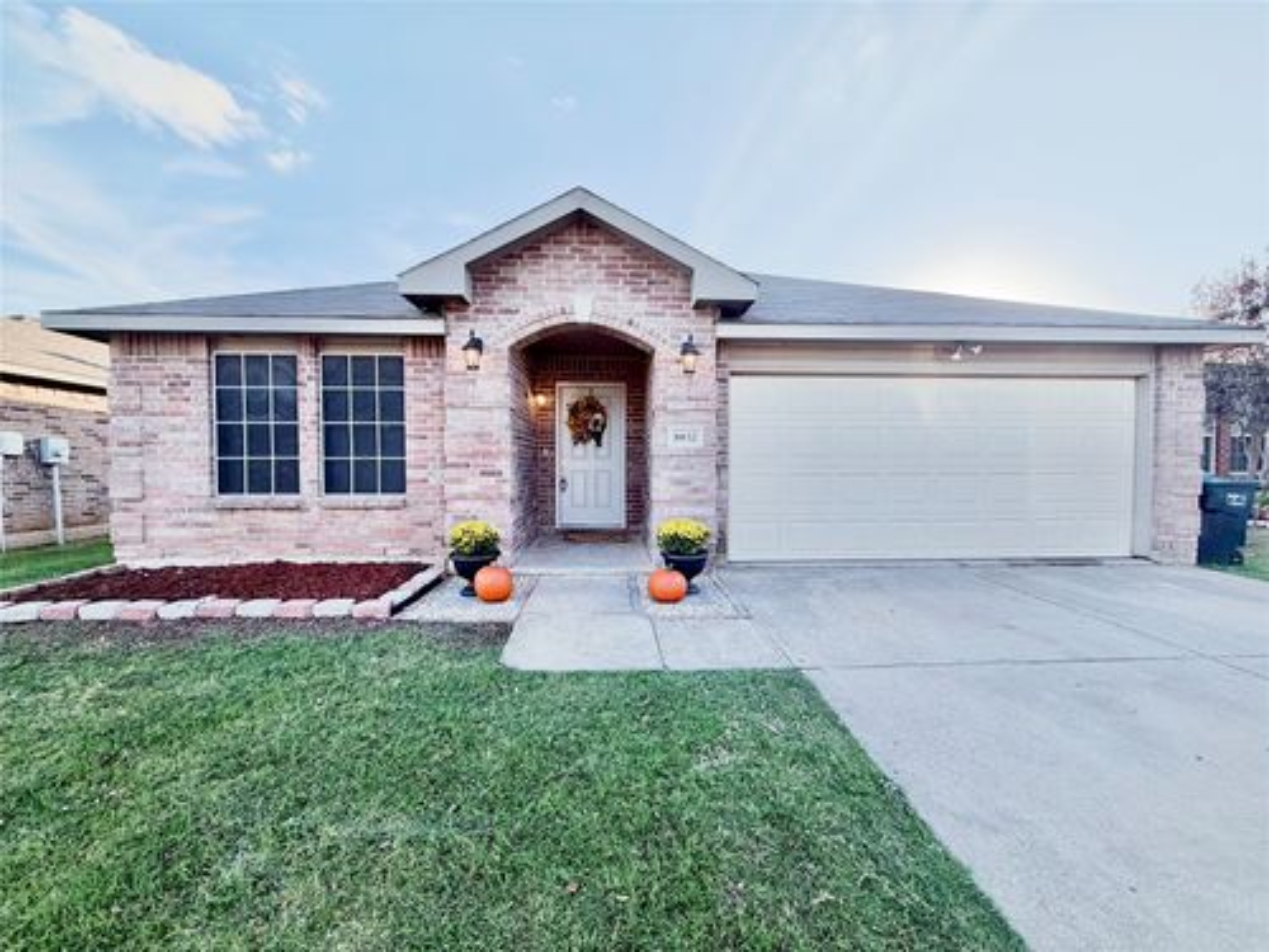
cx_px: 634
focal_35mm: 14
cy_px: 476
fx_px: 513
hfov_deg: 102.1
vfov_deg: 85.7
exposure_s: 1/527
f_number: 2.2
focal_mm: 2.22
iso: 40
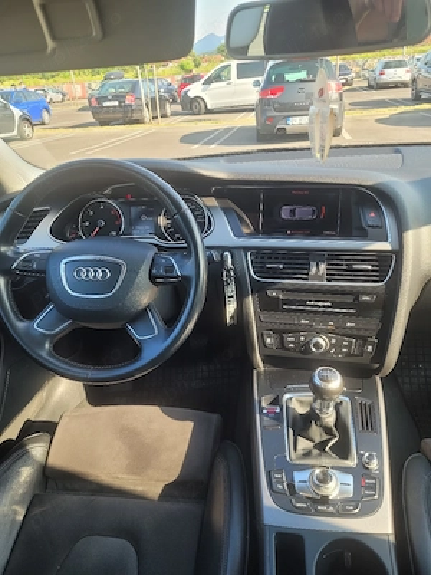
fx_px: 432
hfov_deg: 53.1
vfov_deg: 67.3
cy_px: 288
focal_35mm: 26
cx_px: 216
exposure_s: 1/227
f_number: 1.8
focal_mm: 5.4
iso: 40
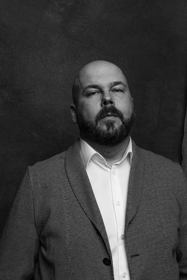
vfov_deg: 46.4
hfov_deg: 31.9
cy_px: 140
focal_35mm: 42
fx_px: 327
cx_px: 94
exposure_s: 1/160
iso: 100
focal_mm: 28
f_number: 8
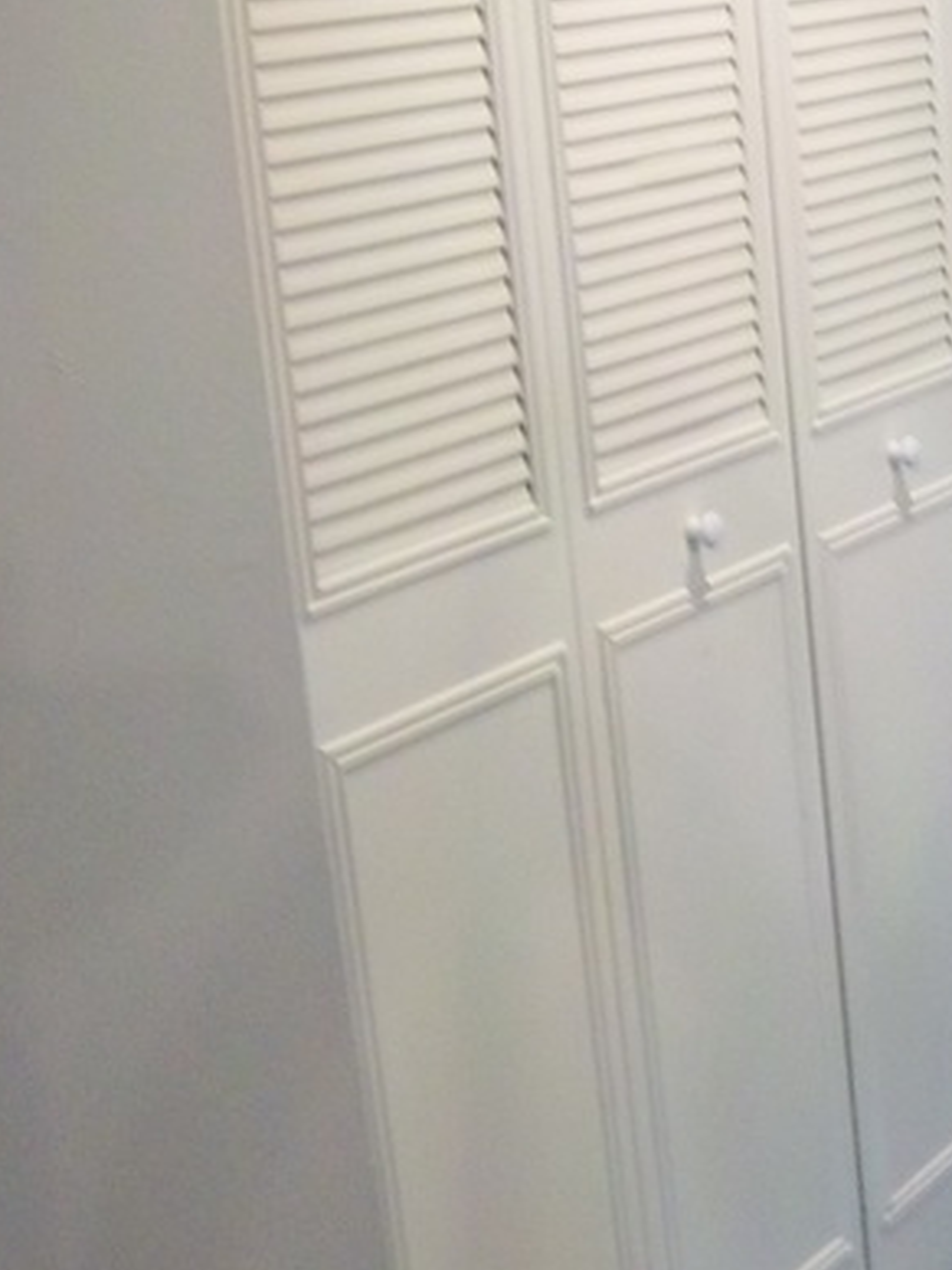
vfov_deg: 25.0
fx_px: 2860
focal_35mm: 78
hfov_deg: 18.0
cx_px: 1122
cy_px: 658
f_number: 3.5
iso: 200
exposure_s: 1/8
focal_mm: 5.05
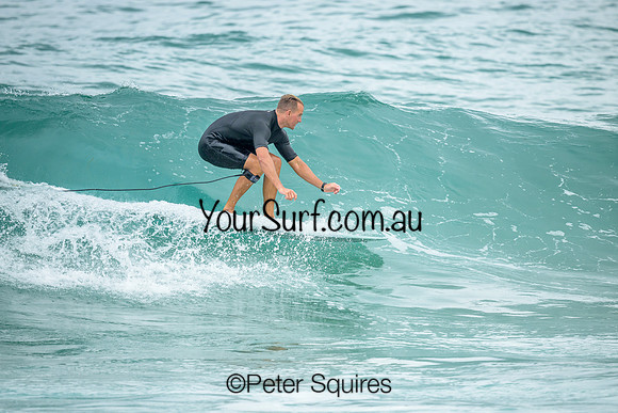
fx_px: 13736
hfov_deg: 2.6
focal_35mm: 800
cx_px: 309
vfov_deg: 1.7
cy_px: 206
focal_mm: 800
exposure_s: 1/2000
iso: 640
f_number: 6.3
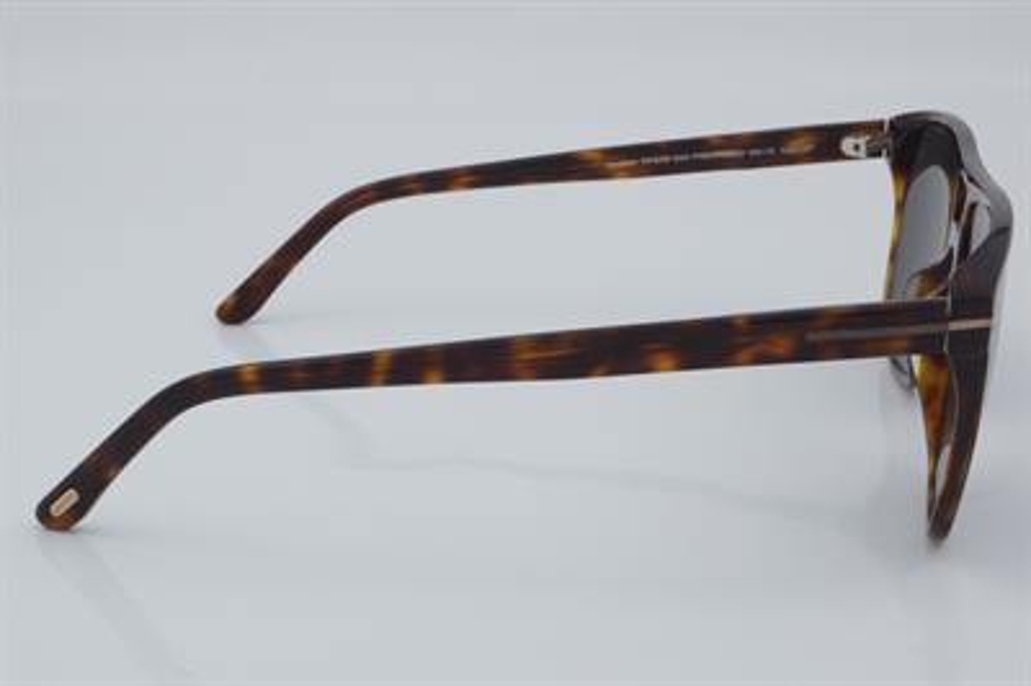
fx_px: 2146
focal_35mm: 75
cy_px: 343
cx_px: 516
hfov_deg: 27.0
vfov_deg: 18.2
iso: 100
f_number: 32
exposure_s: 1/4
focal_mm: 50
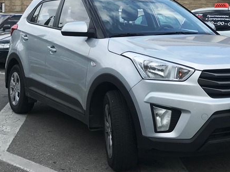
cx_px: 148
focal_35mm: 51
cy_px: 25
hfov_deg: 37.2
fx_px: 339
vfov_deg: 27.7
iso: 20
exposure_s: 1/1996
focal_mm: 3.99
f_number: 1.8
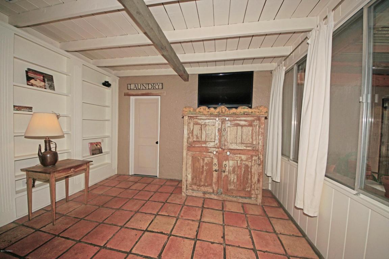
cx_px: 194
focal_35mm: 12
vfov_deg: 90.0
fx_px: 130
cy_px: 130
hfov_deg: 112.6
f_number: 4.5
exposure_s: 1/400
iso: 200
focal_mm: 8
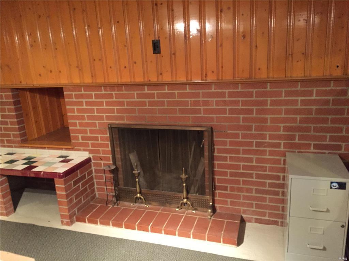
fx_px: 292
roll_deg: +2.9
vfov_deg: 48.2
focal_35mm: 29
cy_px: 130
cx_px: 174
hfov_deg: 61.7
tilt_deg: -15.7
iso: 500
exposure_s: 1/15
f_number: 2.2
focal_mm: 4.15
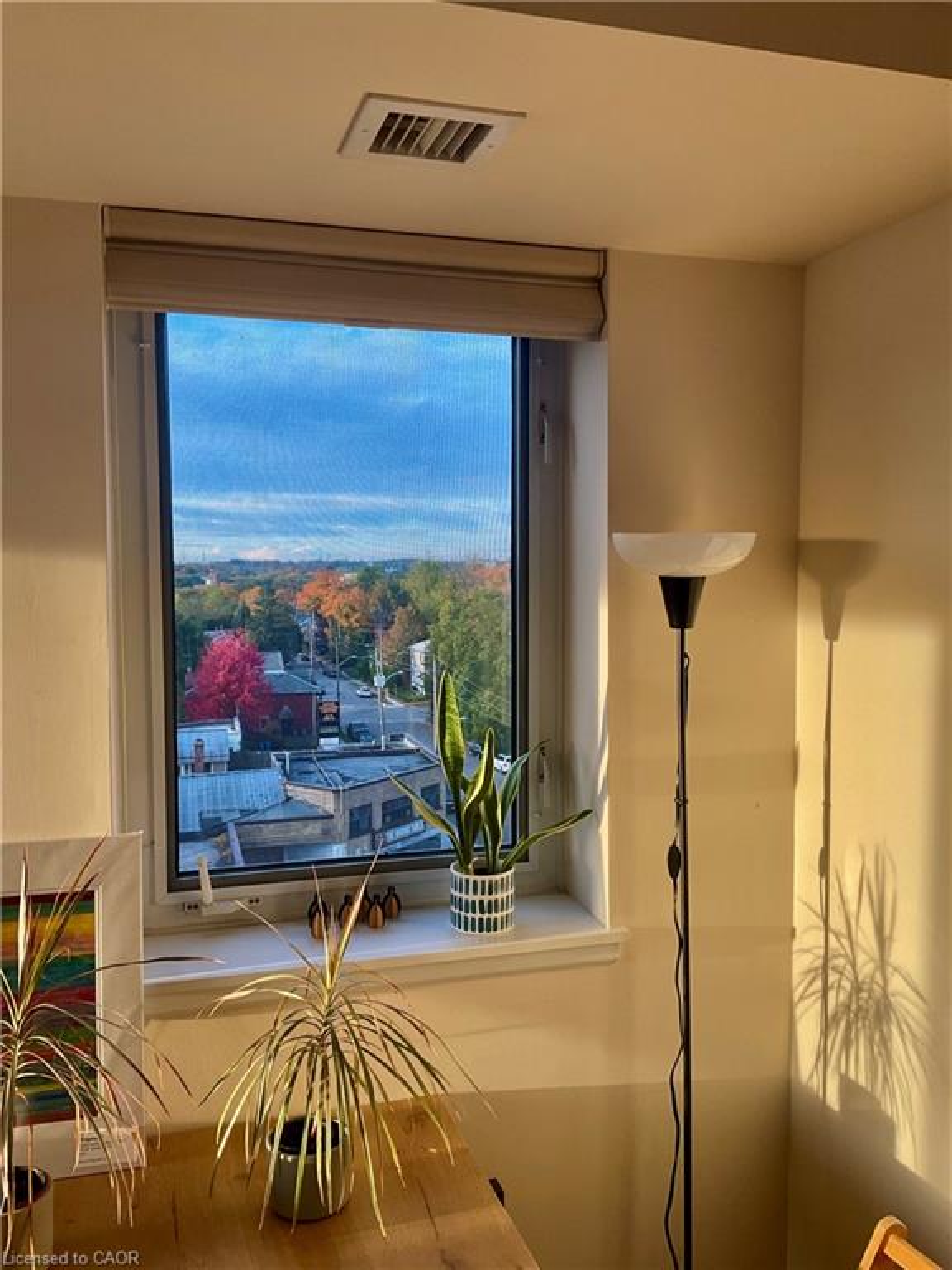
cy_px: 635
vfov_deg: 61.7
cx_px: 476
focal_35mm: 29
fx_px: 1063
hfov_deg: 48.2
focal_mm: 3
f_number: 1.8
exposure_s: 1/120
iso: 25
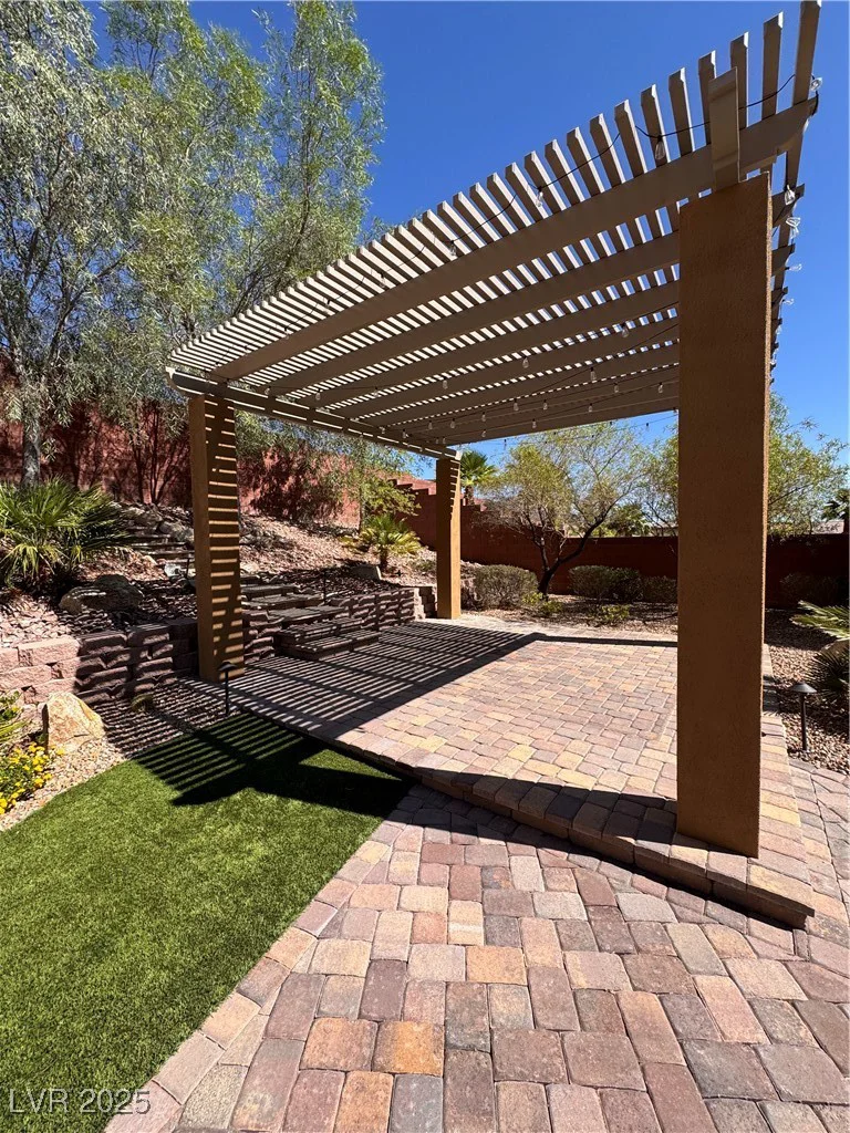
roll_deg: +0.9
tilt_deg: -9.2
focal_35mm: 14
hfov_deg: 85.7
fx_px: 458
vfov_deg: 102.1
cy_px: 566
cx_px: 425
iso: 50
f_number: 2.2
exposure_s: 1/1346
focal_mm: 2.22
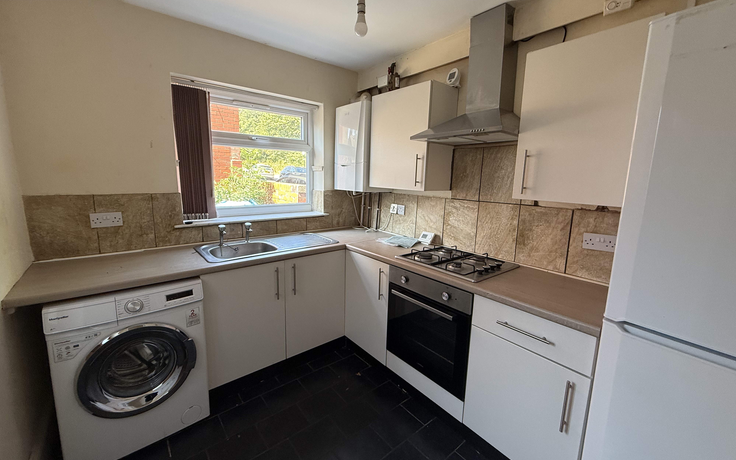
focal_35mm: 15
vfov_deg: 74.8
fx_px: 301
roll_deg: -1.2
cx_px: 372
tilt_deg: -8.6
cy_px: 221
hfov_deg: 101.5
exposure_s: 1/99
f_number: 2.2
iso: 160
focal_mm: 2.22
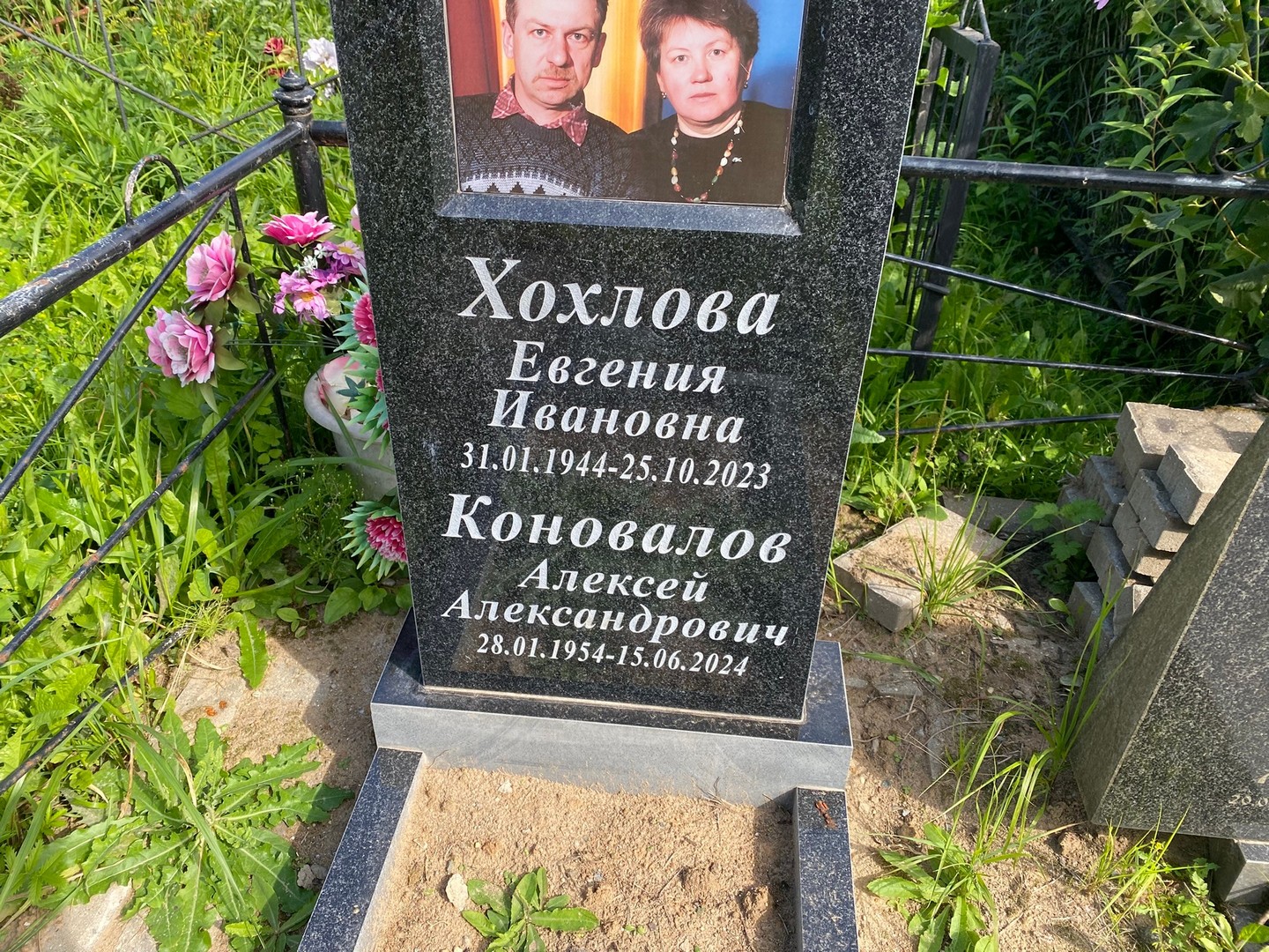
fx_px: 953
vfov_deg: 53.1
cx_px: 634
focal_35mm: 26
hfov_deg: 67.3
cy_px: 476
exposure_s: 1/747
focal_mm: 4.25
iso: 32
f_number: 1.8
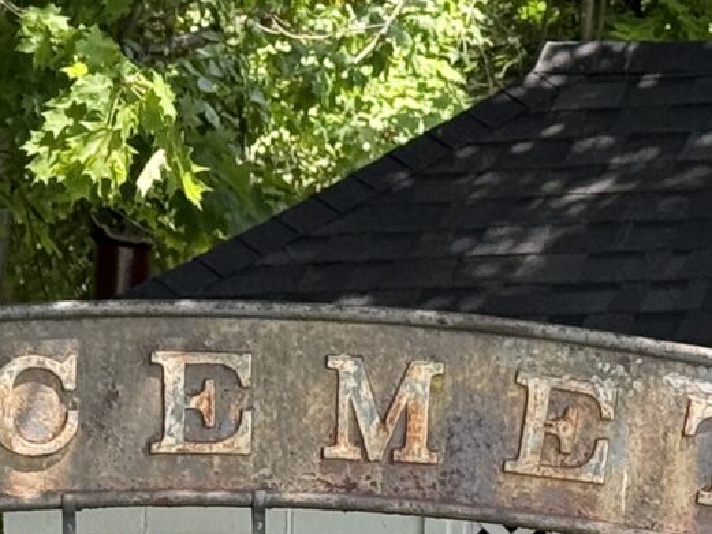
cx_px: 260
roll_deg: -0.1
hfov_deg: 8.4
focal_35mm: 236
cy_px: 683
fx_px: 4855
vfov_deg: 6.3
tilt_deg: +0.2
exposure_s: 1/769
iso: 80
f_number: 1.78
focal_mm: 6.76
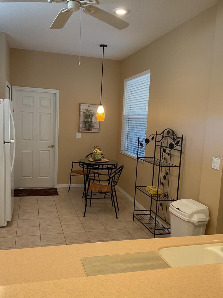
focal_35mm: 33
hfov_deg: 42.9
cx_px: 105
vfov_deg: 55.3
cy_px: 157
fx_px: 284
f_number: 1.8
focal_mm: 3
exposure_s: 1/60
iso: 100
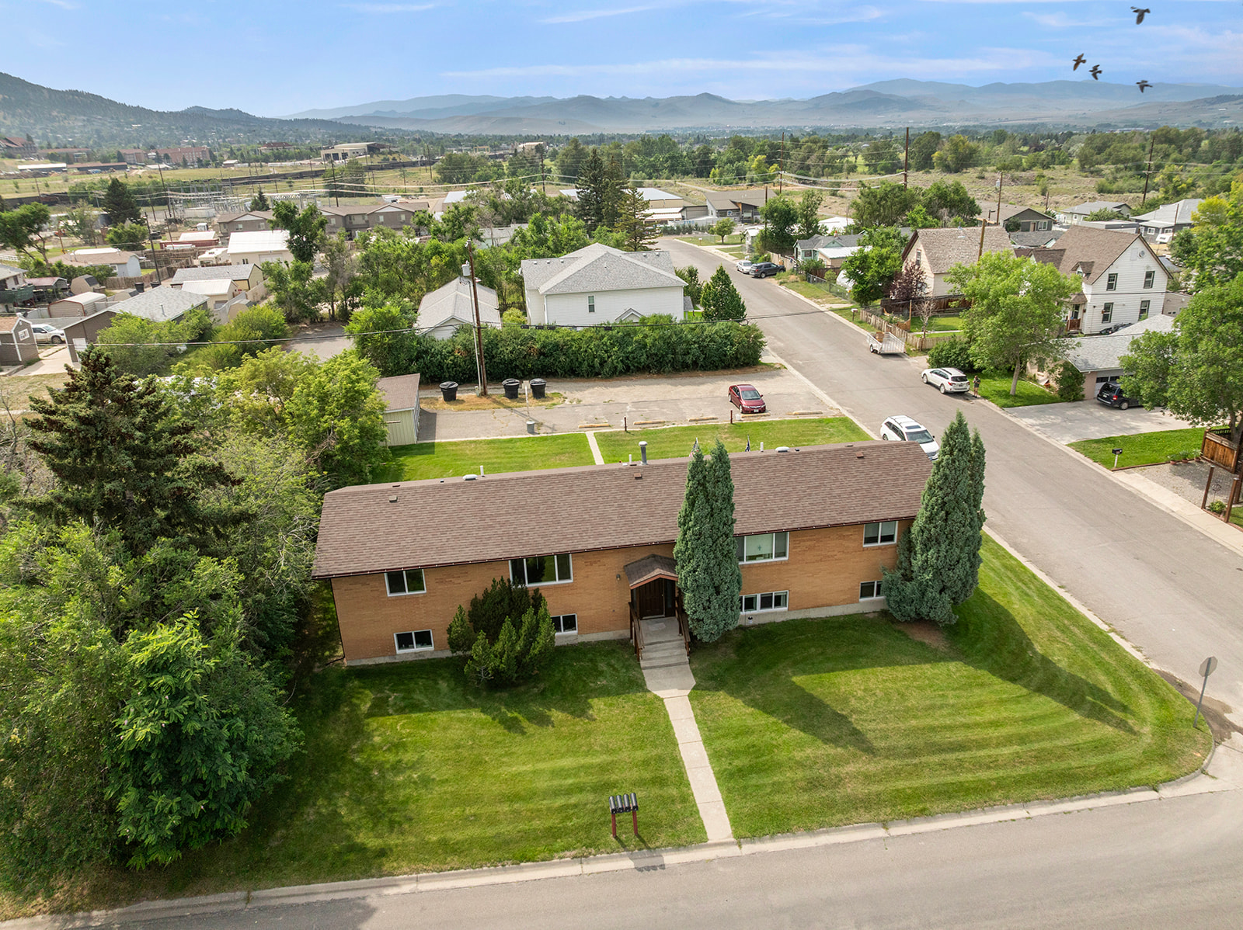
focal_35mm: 24
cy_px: 465
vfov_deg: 56.8
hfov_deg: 71.6
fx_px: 861
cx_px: 622
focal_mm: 12.29
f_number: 2.8
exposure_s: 1/240
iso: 140
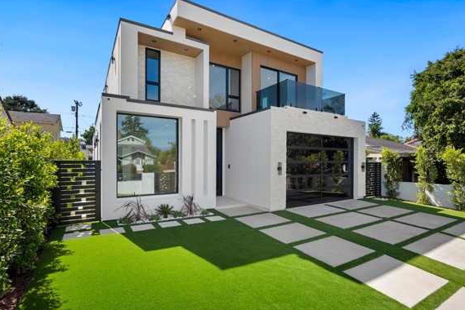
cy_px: 156
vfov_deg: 67.4
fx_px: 233
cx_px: 226
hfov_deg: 90.0
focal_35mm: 18
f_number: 8
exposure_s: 1/30
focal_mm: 16
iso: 100
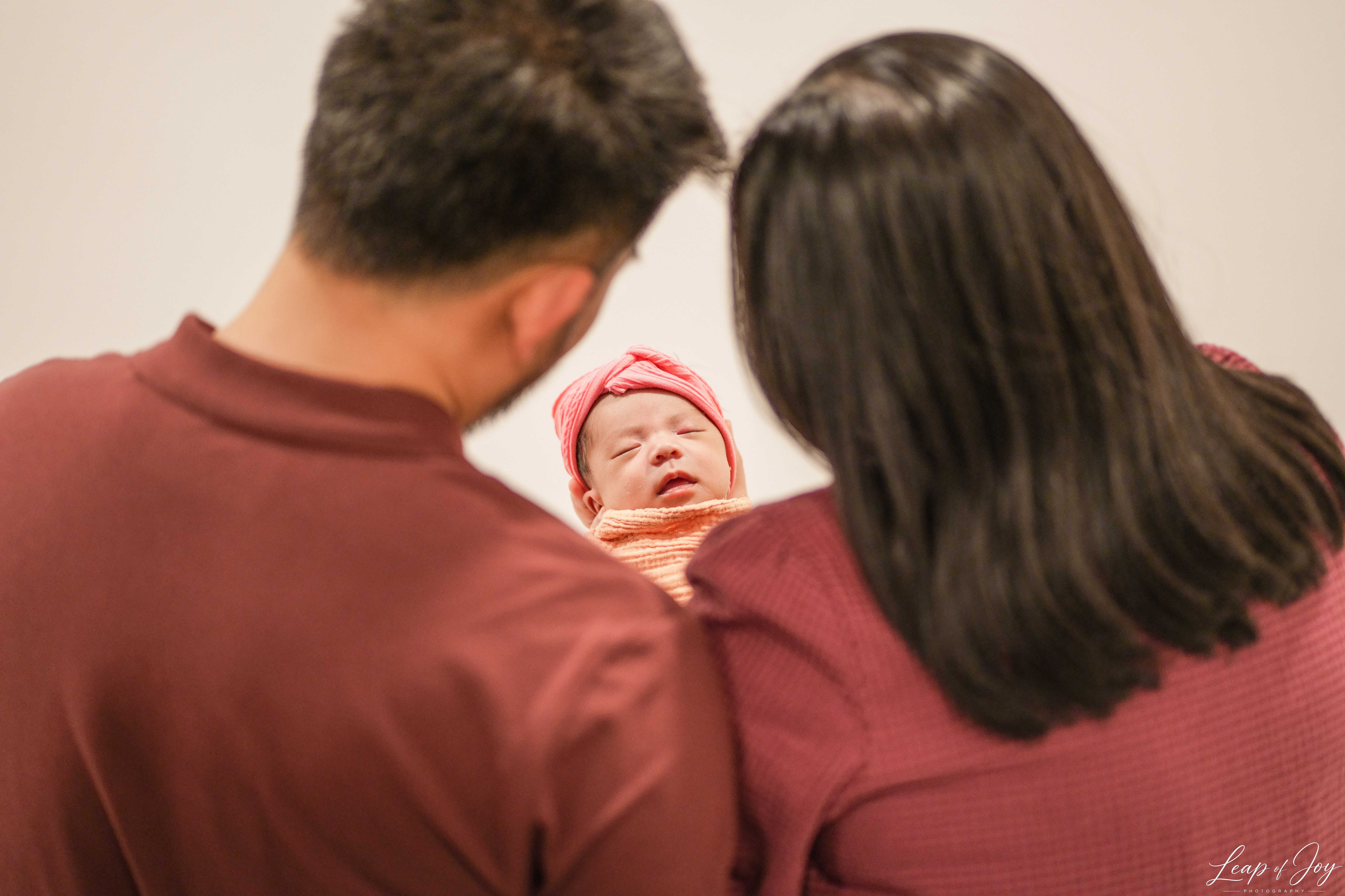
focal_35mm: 85
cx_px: 672
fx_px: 3175
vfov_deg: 16.1
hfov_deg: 23.9
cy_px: 448
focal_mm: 85
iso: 1000
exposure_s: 1/125
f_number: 1.8
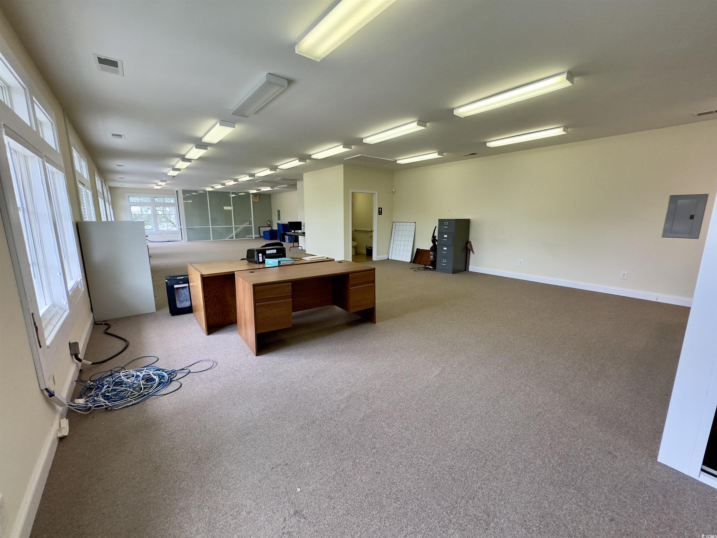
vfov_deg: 85.7
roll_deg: +0.3
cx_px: 358
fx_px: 290
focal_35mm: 14
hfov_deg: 102.1
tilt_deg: -10.5
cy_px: 269
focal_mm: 2.22
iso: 160
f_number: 2.2
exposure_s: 1/120
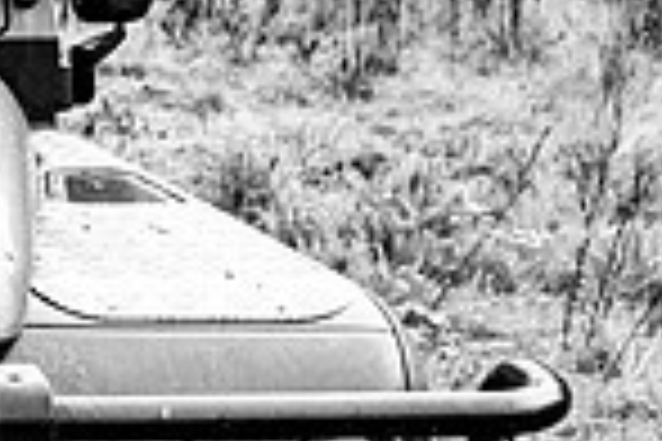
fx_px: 1839
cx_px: -513
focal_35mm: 100
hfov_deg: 17.0
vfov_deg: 13.7
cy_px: 243
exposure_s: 1/320
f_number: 5
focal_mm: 24
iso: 80
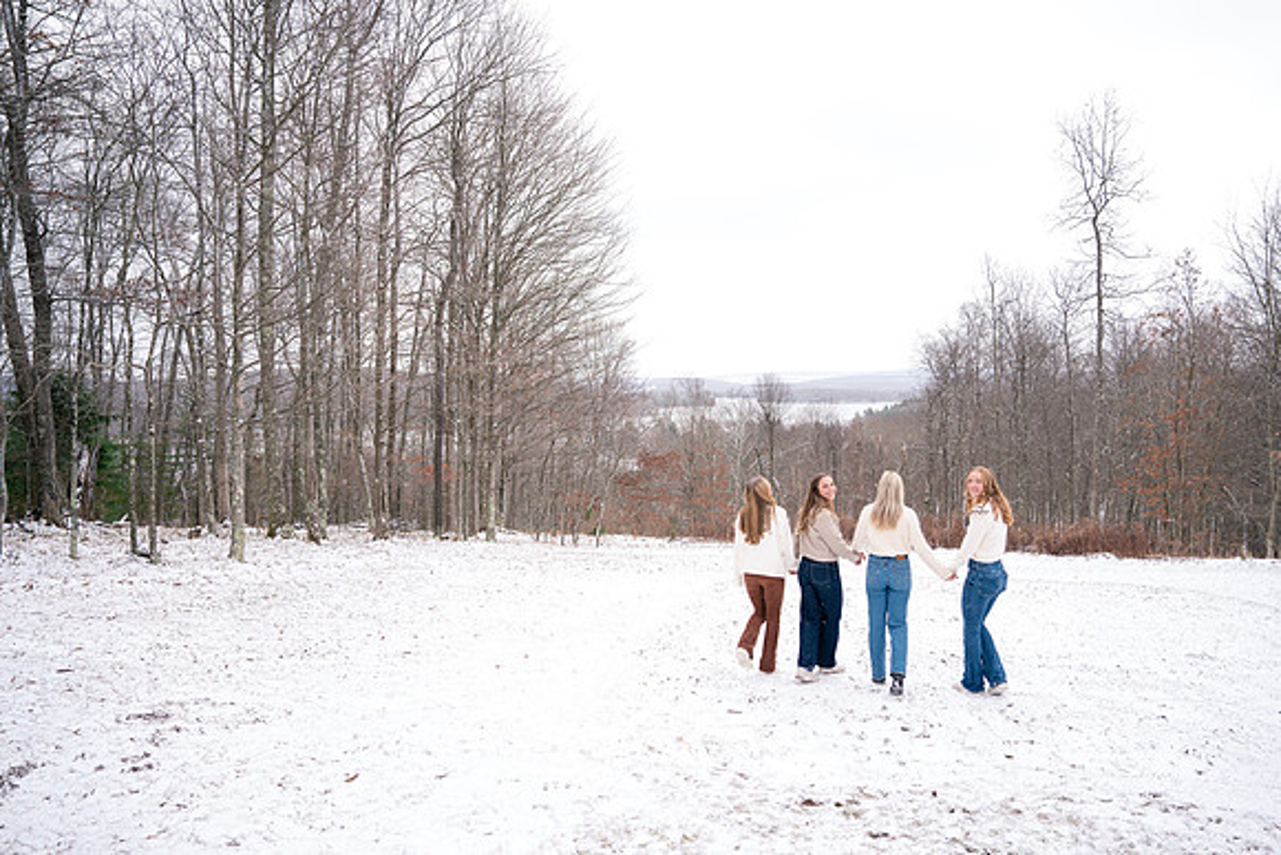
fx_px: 854
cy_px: 428
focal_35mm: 24
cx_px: 640
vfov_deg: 53.2
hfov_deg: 73.7
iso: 400
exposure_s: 1/250
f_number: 3.2
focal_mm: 24
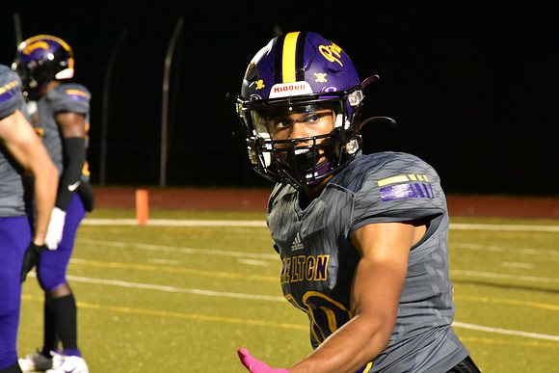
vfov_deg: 4.6
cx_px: 280
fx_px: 4659
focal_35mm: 300
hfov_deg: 6.9
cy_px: 186
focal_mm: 200
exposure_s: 1/60
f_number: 11
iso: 10000
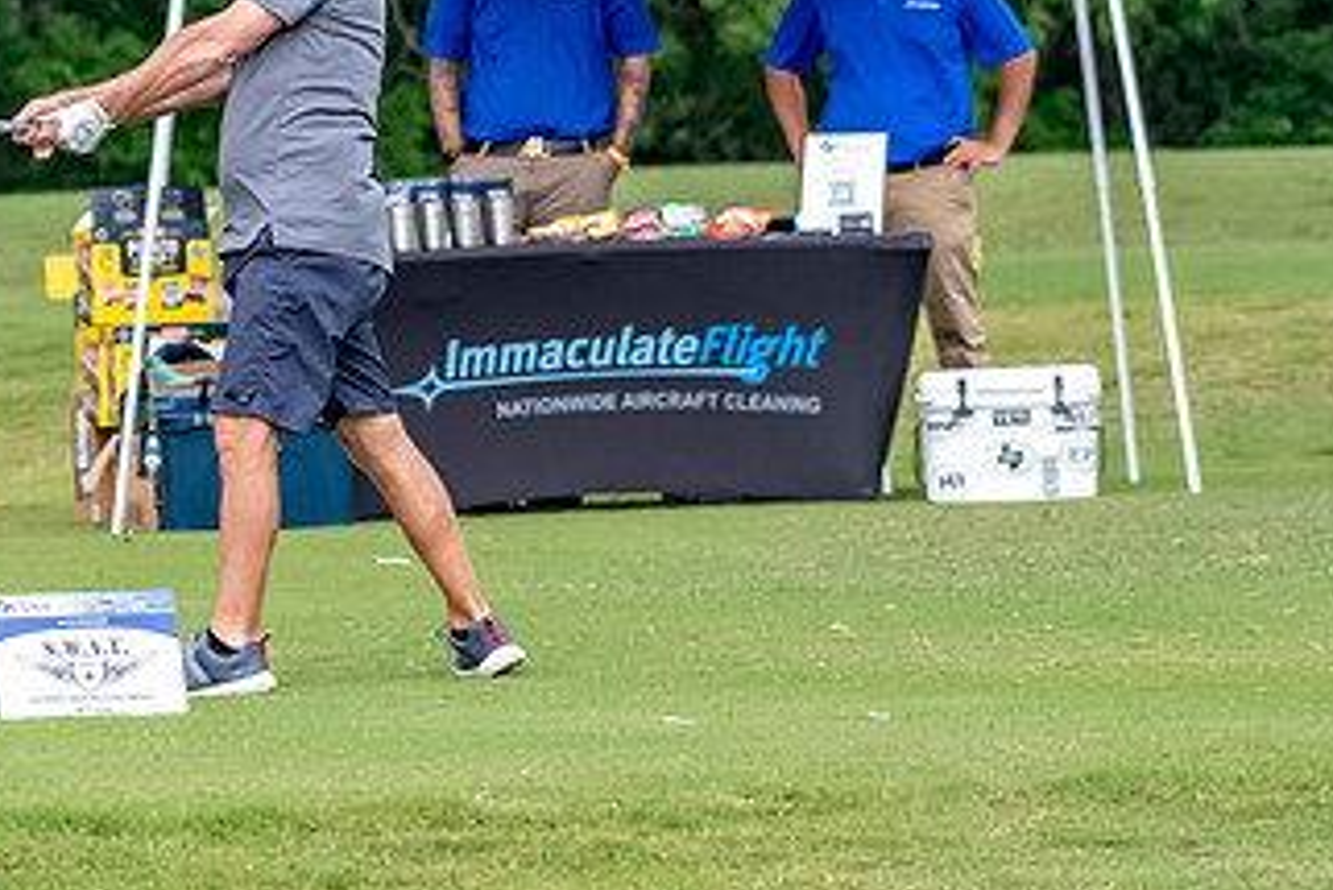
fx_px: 20003
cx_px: 215
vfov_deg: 2.5
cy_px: 255
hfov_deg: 3.8
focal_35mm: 540
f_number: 5.6
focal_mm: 200
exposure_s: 1/2000
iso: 2000
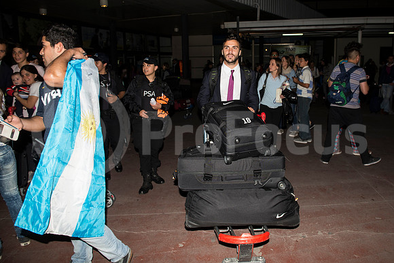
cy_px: 132
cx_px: 197
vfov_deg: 53.2
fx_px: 263
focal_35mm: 24
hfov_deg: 73.7
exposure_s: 1/125
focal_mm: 24
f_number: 5.6
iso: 250
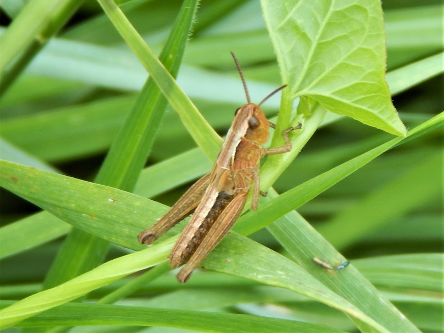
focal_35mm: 232
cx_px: 222
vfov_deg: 6.4
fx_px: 2976
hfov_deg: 8.5
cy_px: 166
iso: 125
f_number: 5.6
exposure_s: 1/60
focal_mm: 41.7
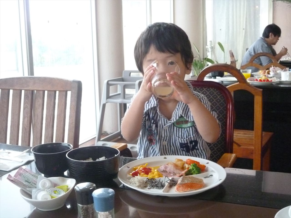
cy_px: 109
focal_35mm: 43
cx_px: 146
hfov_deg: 43.9
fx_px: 361
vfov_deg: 33.6
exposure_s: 1/60
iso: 800
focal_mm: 7.7
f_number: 3.7
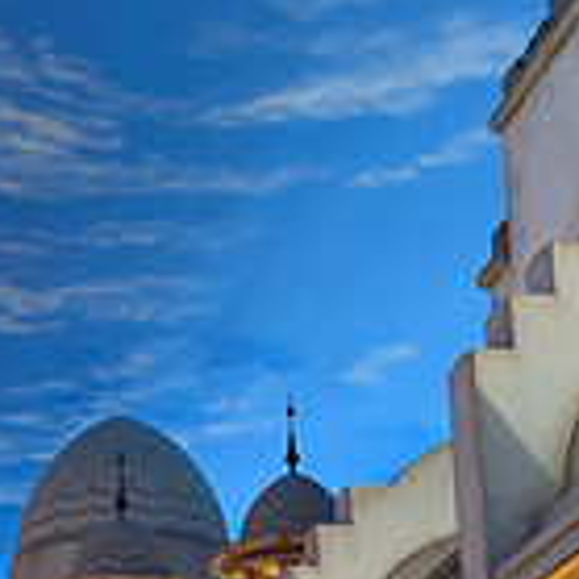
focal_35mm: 96
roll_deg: -0.3
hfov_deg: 17.8
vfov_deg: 17.5
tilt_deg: +16.5
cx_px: 60
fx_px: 1817
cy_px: 629
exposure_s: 1/40
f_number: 1.8
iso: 320
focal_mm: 4.25
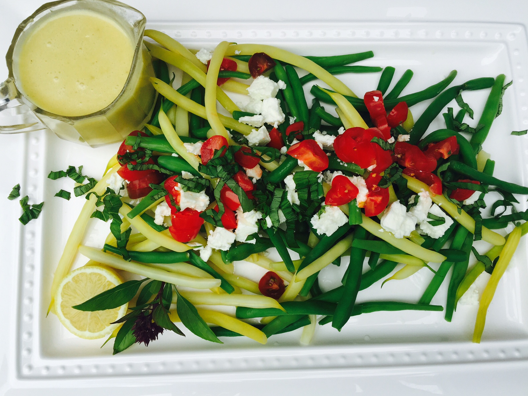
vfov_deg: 46.8
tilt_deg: -83.0
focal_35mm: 30
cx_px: 257
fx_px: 458
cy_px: 199
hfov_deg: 60.0
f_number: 2.2
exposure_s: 1/1014
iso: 32
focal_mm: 4.15
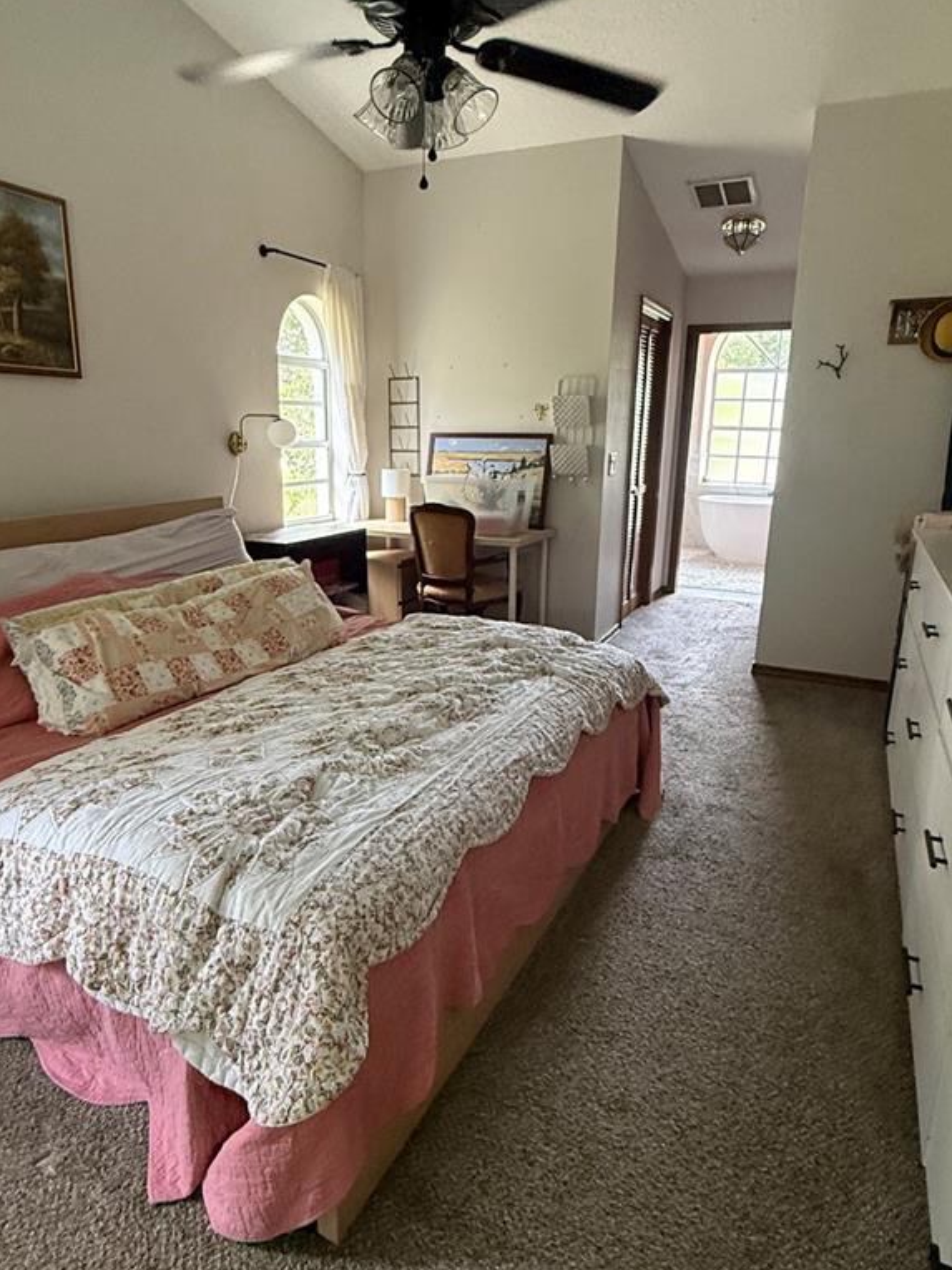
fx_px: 807
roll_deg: -0.5
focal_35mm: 22
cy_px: 635
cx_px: 452
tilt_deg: -14.6
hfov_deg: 61.1
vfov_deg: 76.4
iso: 400
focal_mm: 2.22
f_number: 2.2
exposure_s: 1/60
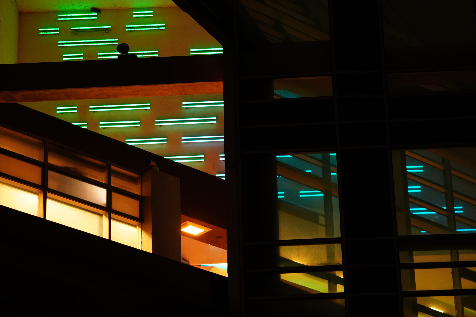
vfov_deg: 10.8
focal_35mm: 128
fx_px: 1686
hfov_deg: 16.1
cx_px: 238
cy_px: 158
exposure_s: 1/250
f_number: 2
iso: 1000
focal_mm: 85
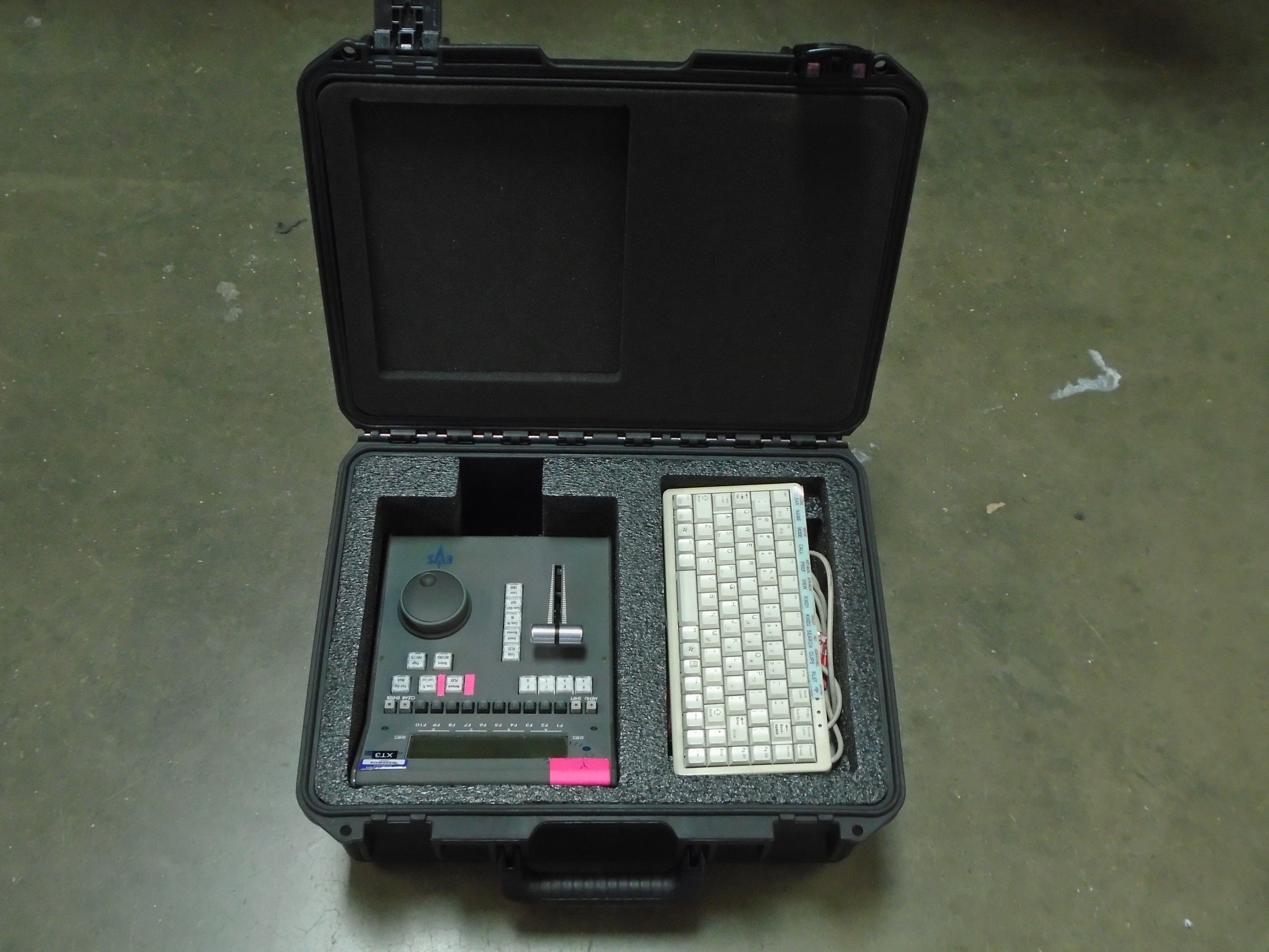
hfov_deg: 51.4
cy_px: 476
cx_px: 634
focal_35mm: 36
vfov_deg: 39.7
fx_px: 1320
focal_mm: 6.4
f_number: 3.8
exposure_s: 1/30
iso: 400
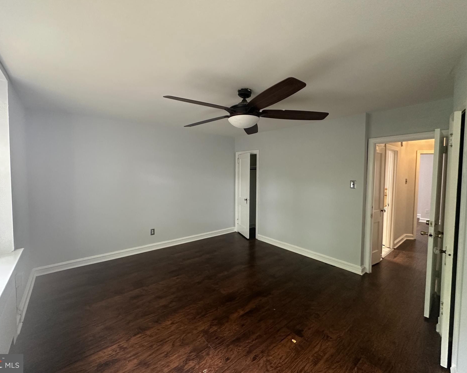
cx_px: 217
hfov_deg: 96.6
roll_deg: -0.1
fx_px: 207
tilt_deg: -3.1
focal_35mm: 15
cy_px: 183
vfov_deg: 84.0
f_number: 2.2
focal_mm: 2.22
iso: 320
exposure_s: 1/60
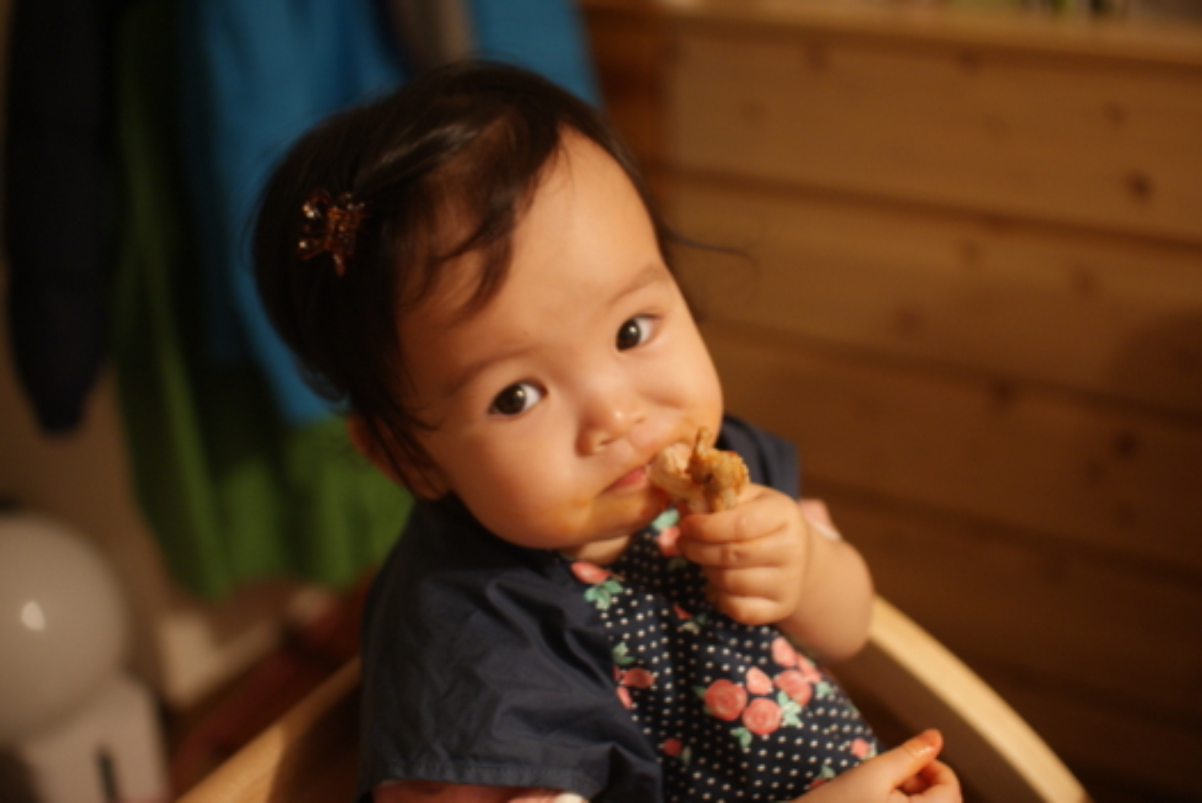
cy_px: 402
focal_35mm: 45
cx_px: 601
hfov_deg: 43.6
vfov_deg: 29.9
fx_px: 1504
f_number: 2
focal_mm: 30
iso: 400
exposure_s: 1/15
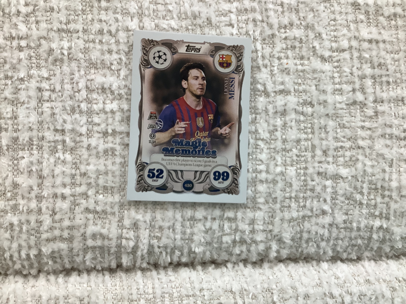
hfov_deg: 58.4
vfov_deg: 45.4
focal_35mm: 31
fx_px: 364
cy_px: 152
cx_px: 203
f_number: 2.4
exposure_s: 1/60
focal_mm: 3.3
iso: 80
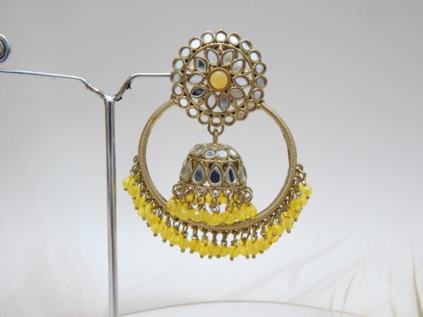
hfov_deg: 54.0
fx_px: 415
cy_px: 158
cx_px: 212
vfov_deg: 41.8
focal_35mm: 34
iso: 220
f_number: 3.3
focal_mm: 6.1
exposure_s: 1/30
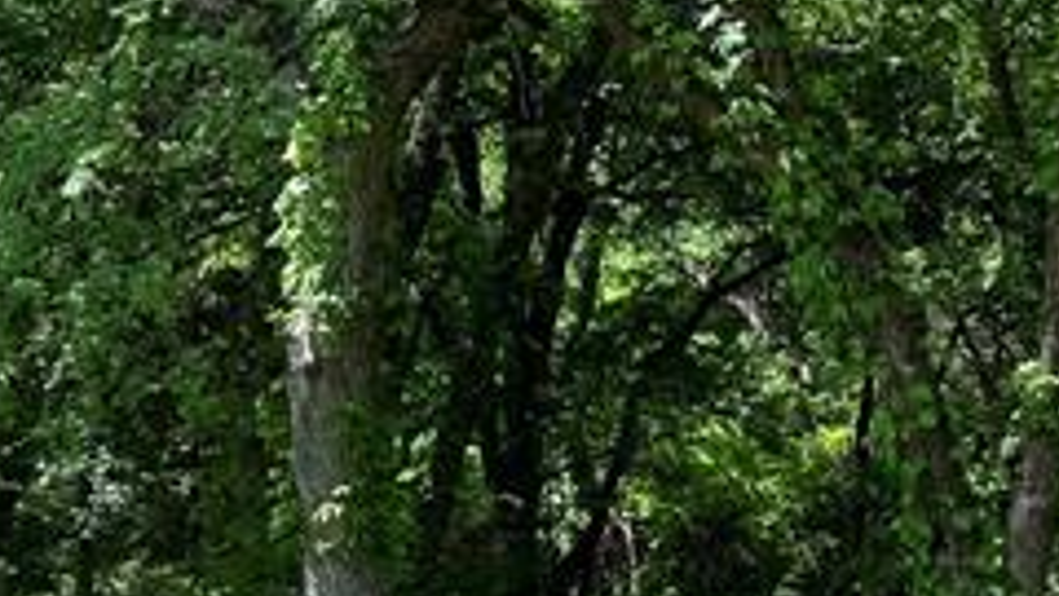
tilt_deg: +4.3
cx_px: 1002
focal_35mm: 121
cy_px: 260
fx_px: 3398
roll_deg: -1.0
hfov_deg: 17.4
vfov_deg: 10.0
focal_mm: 5.7
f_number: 1.5
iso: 50
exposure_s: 1/808
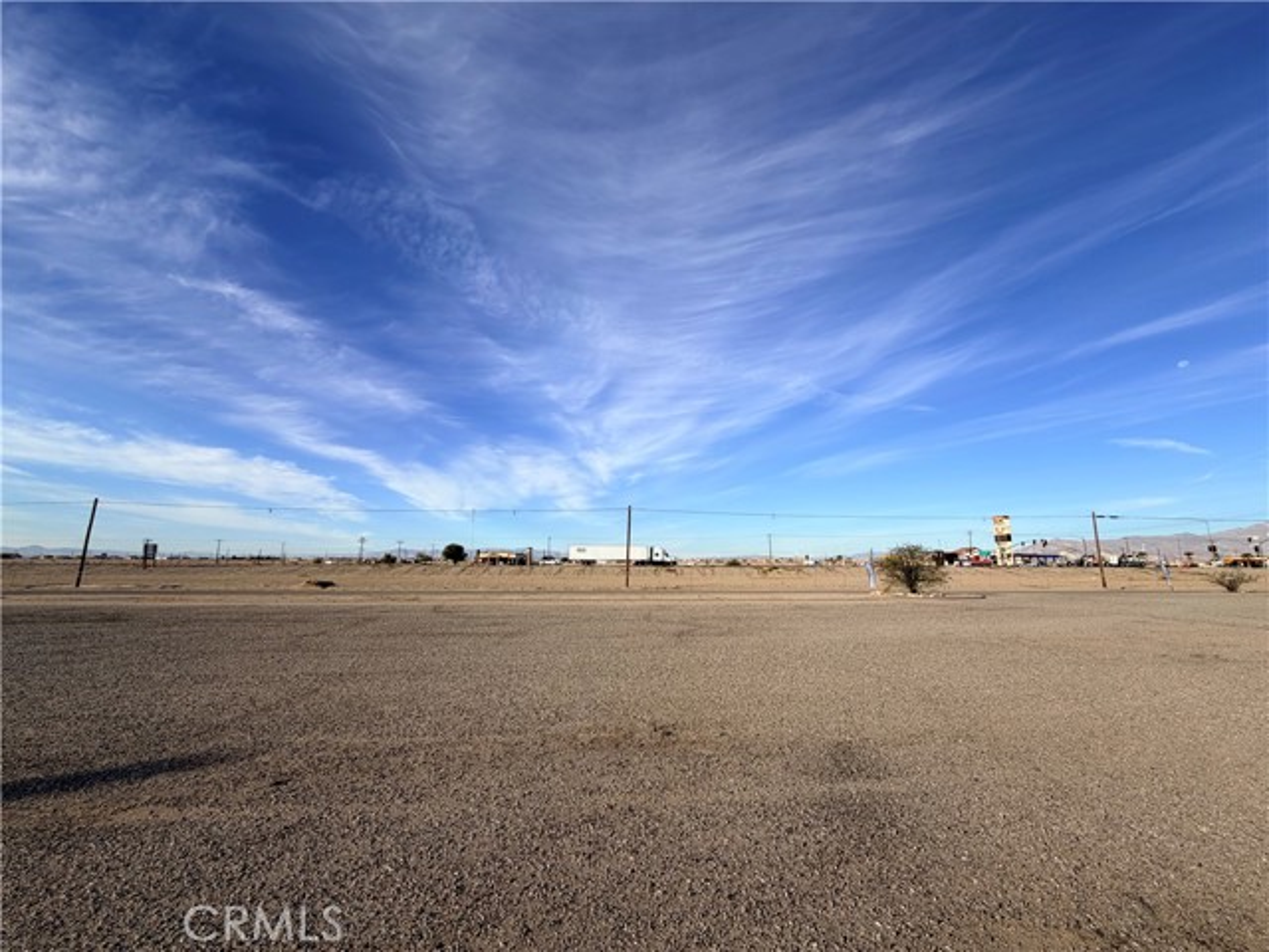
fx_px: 513
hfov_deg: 102.1
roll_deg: -1.1
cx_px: 634
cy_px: 476
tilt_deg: +9.7
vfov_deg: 85.7
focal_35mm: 14
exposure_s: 1/942
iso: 20
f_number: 2.2
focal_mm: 2.22
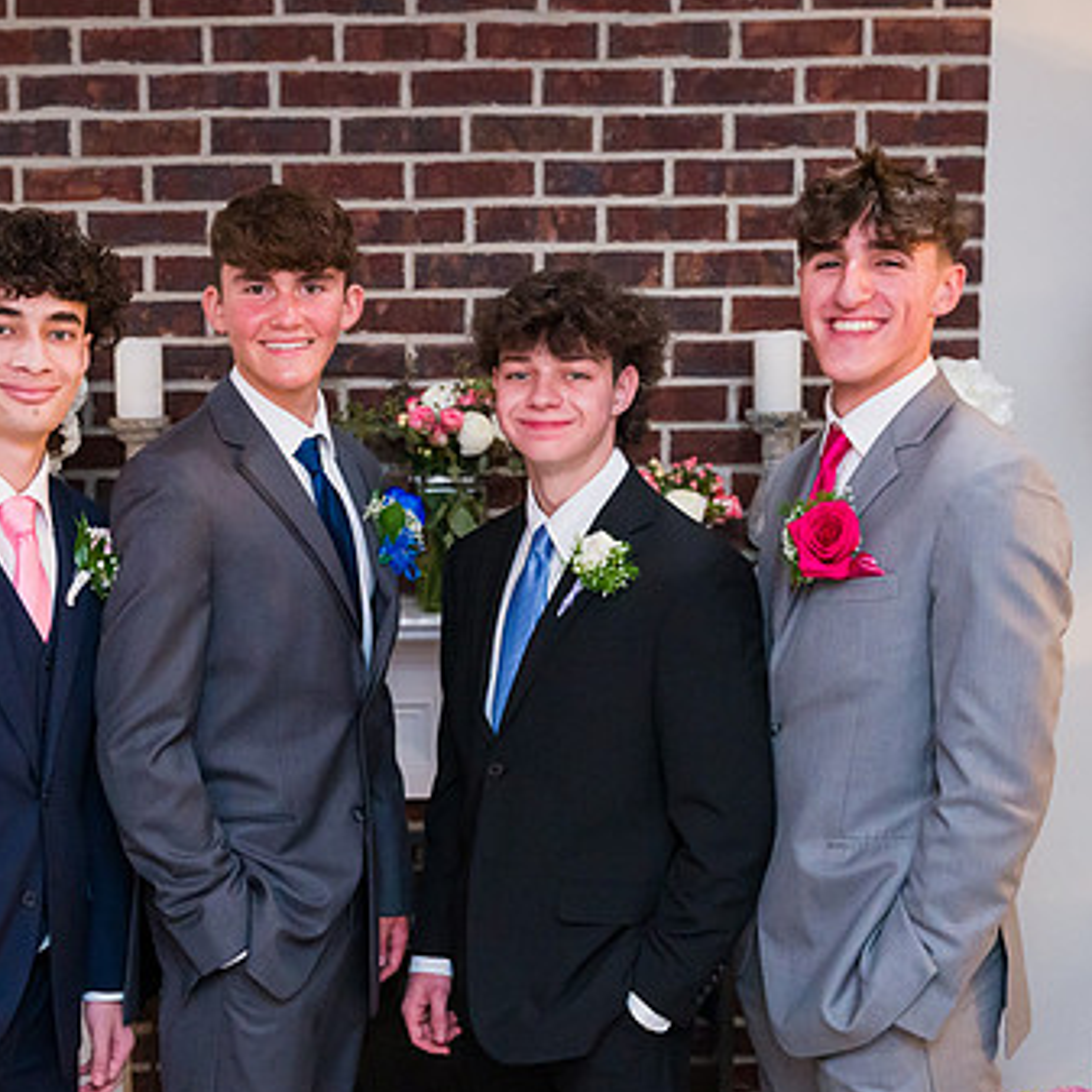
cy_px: 632
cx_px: 380
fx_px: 1856
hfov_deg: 32.6
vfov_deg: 32.7
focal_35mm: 52
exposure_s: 1/200
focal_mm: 31
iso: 5000
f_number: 5
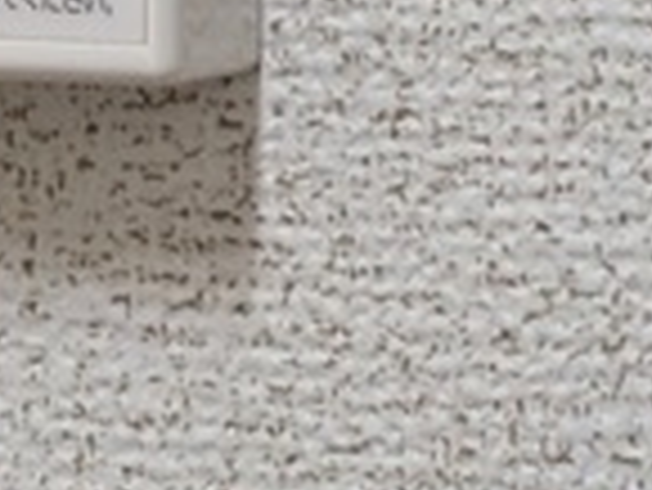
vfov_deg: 4.3
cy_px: -575
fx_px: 6372
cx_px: -427
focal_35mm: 338
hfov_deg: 5.8
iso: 193
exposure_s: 1/100
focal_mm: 5.43
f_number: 1.89
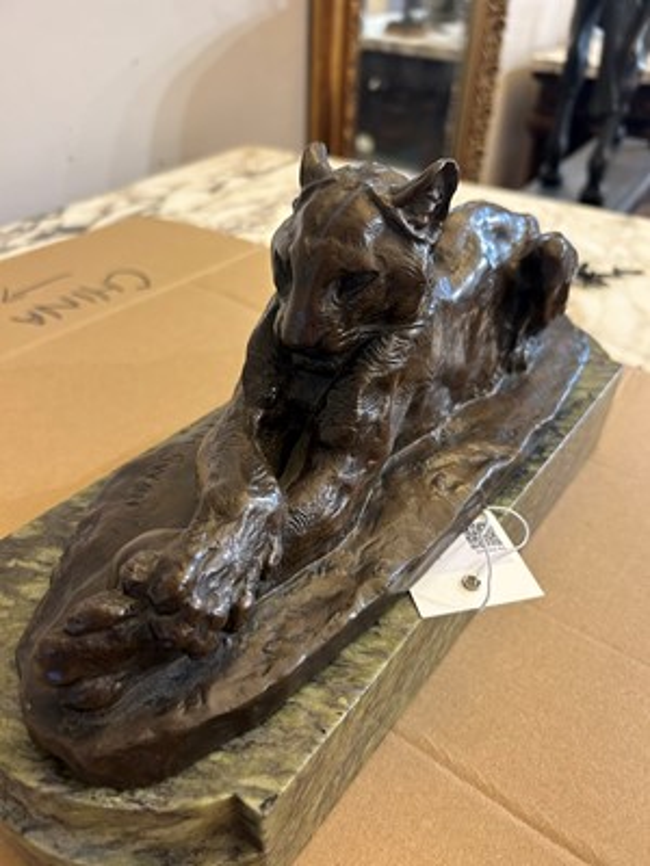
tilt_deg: -36.0
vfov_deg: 67.3
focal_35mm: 26
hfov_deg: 53.1
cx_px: 325
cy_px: 433
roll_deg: -2.6
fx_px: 651
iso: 200
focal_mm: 5.7
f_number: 1.5
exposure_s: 1/50
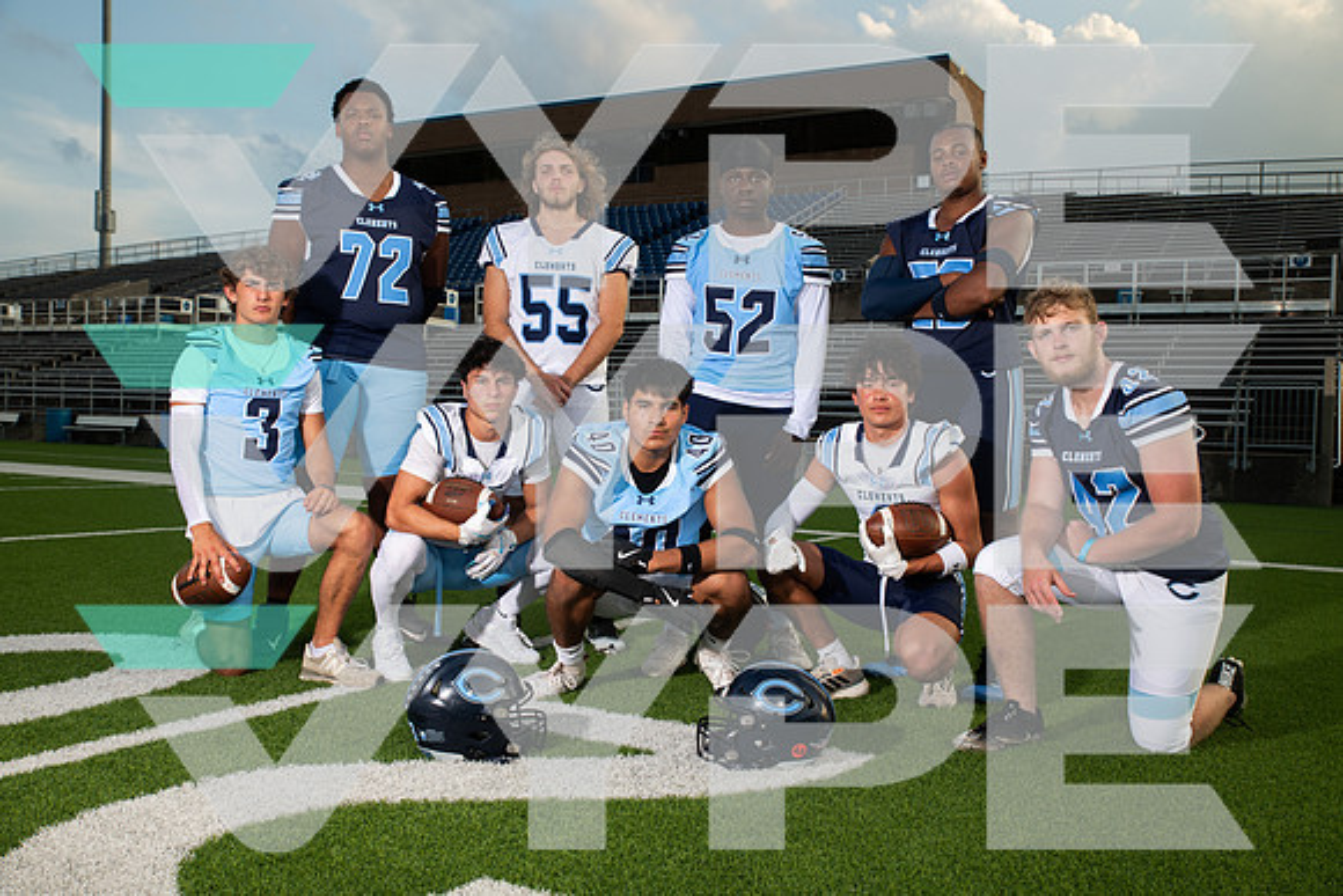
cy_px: 448
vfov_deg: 38.9
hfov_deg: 55.8
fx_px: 1269
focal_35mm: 34
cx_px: 672
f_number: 7.1
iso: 160
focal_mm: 34
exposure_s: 1/320
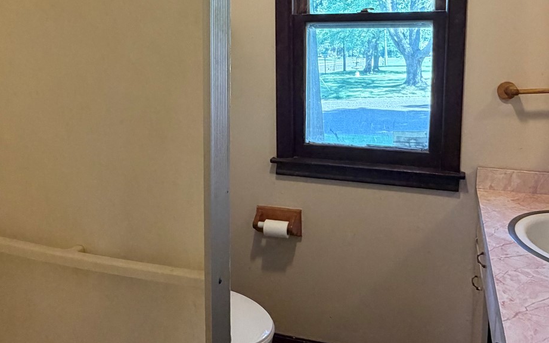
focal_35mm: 33
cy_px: 104
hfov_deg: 58.1
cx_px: 292
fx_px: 494
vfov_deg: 37.8
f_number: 2.2
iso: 400
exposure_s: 1/60
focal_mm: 2.22
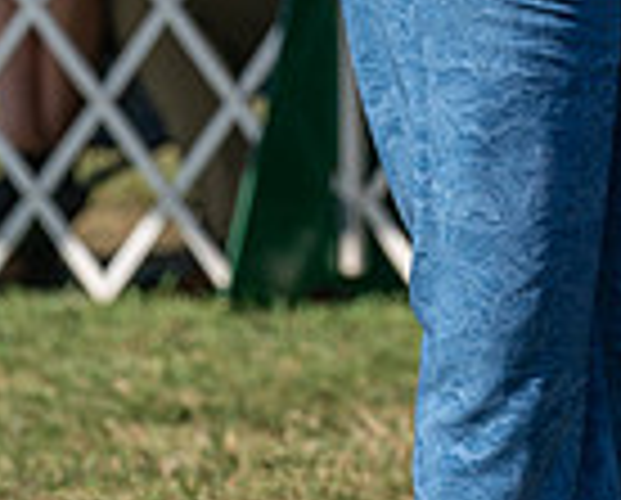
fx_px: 14108
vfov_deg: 2.0
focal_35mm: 766
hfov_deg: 2.5
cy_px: -122
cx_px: 848
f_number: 4.5
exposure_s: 1/1250
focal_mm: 167
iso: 125
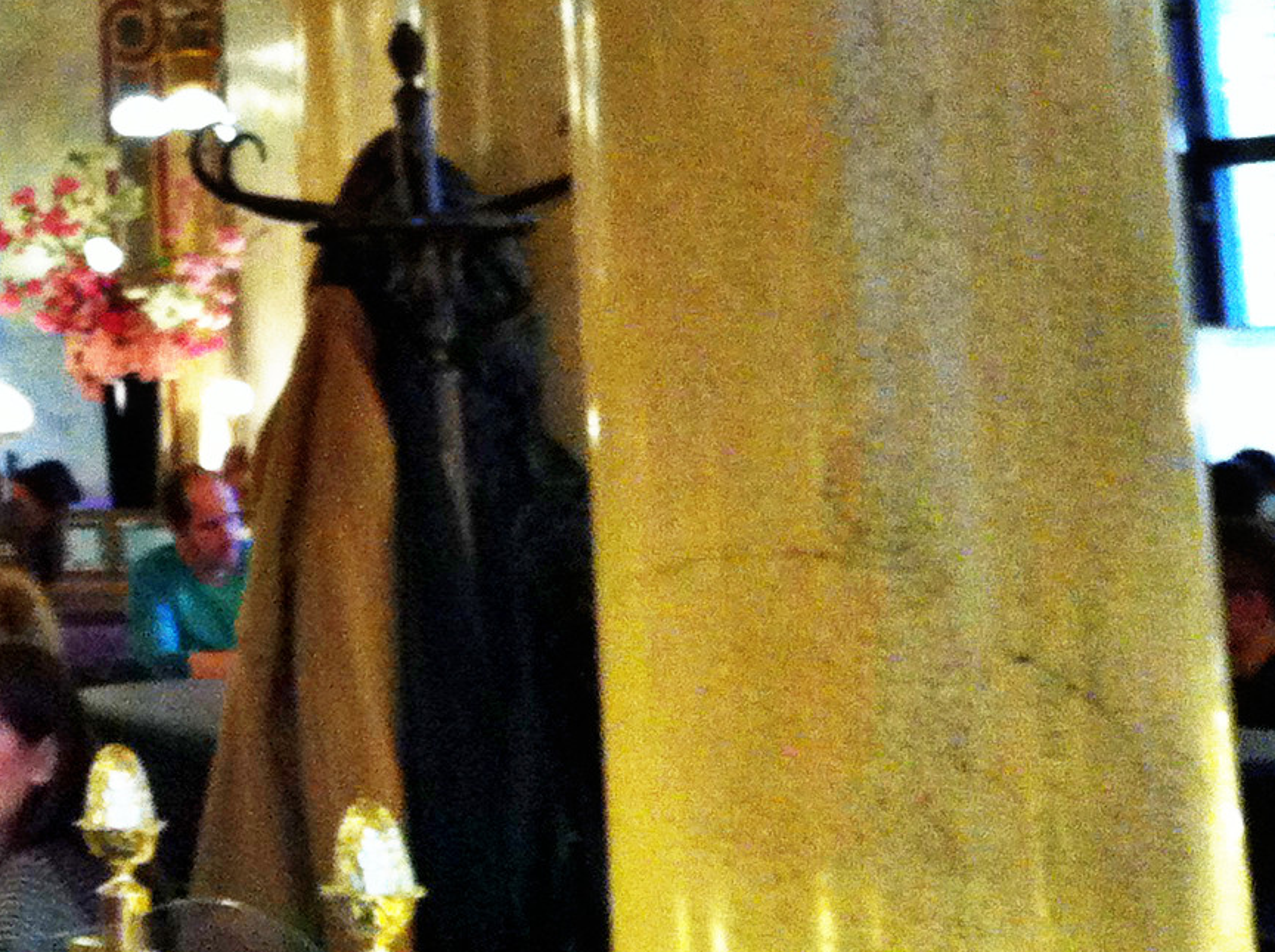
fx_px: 3861
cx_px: -509
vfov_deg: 13.4
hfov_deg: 17.3
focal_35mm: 105
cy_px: -384
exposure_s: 1/15
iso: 320
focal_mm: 3.85
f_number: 2.8
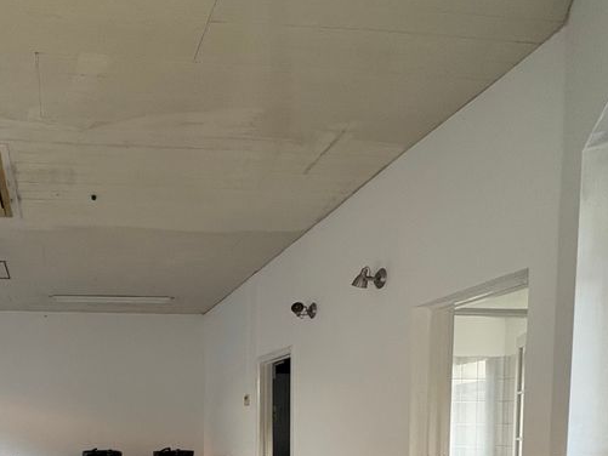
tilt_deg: -2.9
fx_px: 545
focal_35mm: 31
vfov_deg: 39.7
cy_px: 461
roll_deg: +1.0
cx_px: 120
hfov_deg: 54.3
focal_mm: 2.22
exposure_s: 1/60
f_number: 2.2
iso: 400
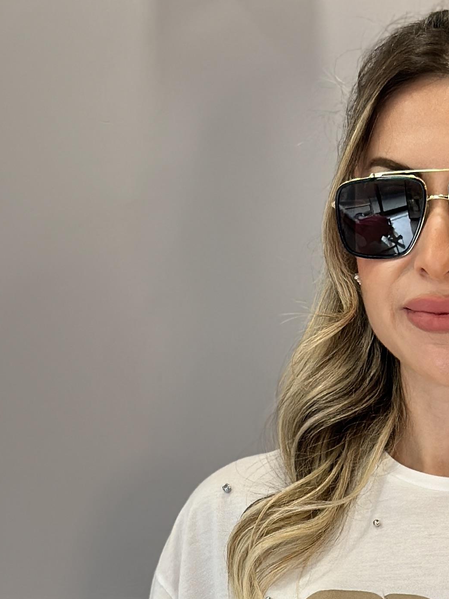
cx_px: 373
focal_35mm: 140
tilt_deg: -6.9
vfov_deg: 13.5
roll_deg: -1.7
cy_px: 796
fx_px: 2420
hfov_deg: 10.6
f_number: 1.78
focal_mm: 6.86
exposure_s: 1/132
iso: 125
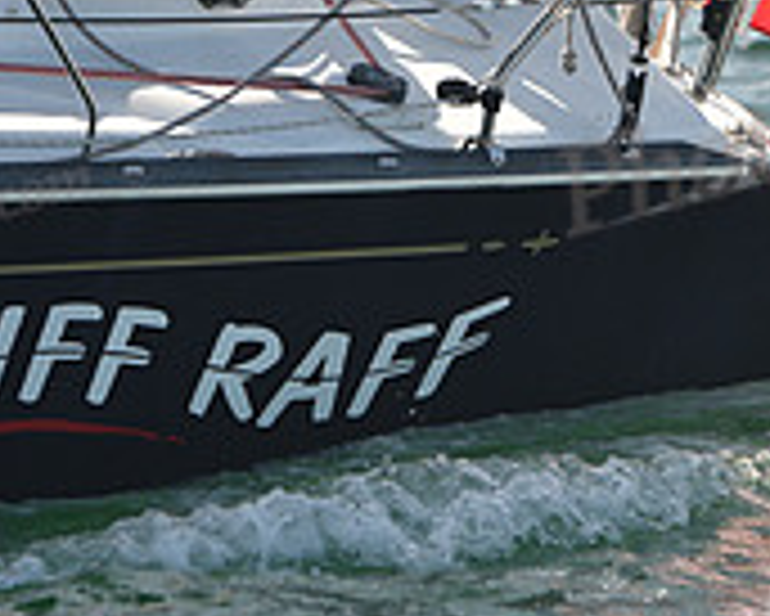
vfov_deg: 3.7
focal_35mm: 414
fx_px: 9440
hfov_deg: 4.7
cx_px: 329
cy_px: -52
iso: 250
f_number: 5
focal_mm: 130
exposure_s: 1/640
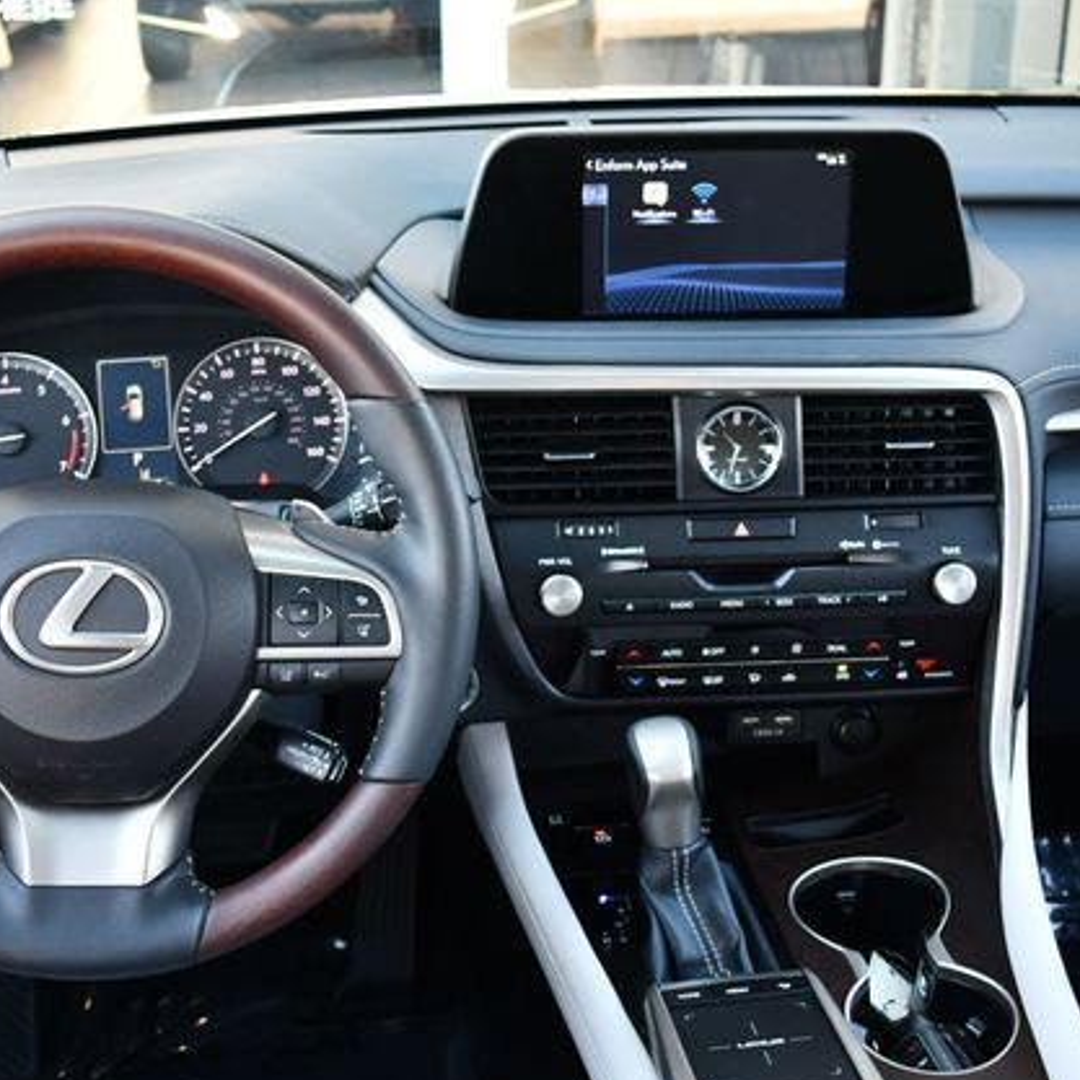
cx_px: 469
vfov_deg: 36.1
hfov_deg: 36.0
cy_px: 552
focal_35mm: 47
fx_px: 1659
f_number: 3.5
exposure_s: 1/125
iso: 900
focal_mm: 18
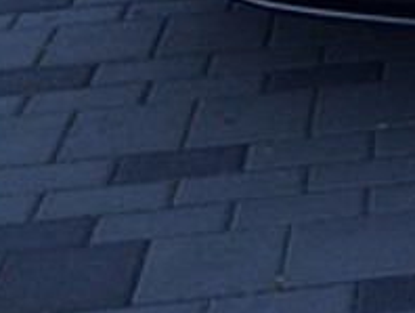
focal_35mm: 163
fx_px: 1957
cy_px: -302
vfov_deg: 8.7
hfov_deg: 10.7
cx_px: 923
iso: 50
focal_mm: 4.28
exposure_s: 1/472
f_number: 2.4
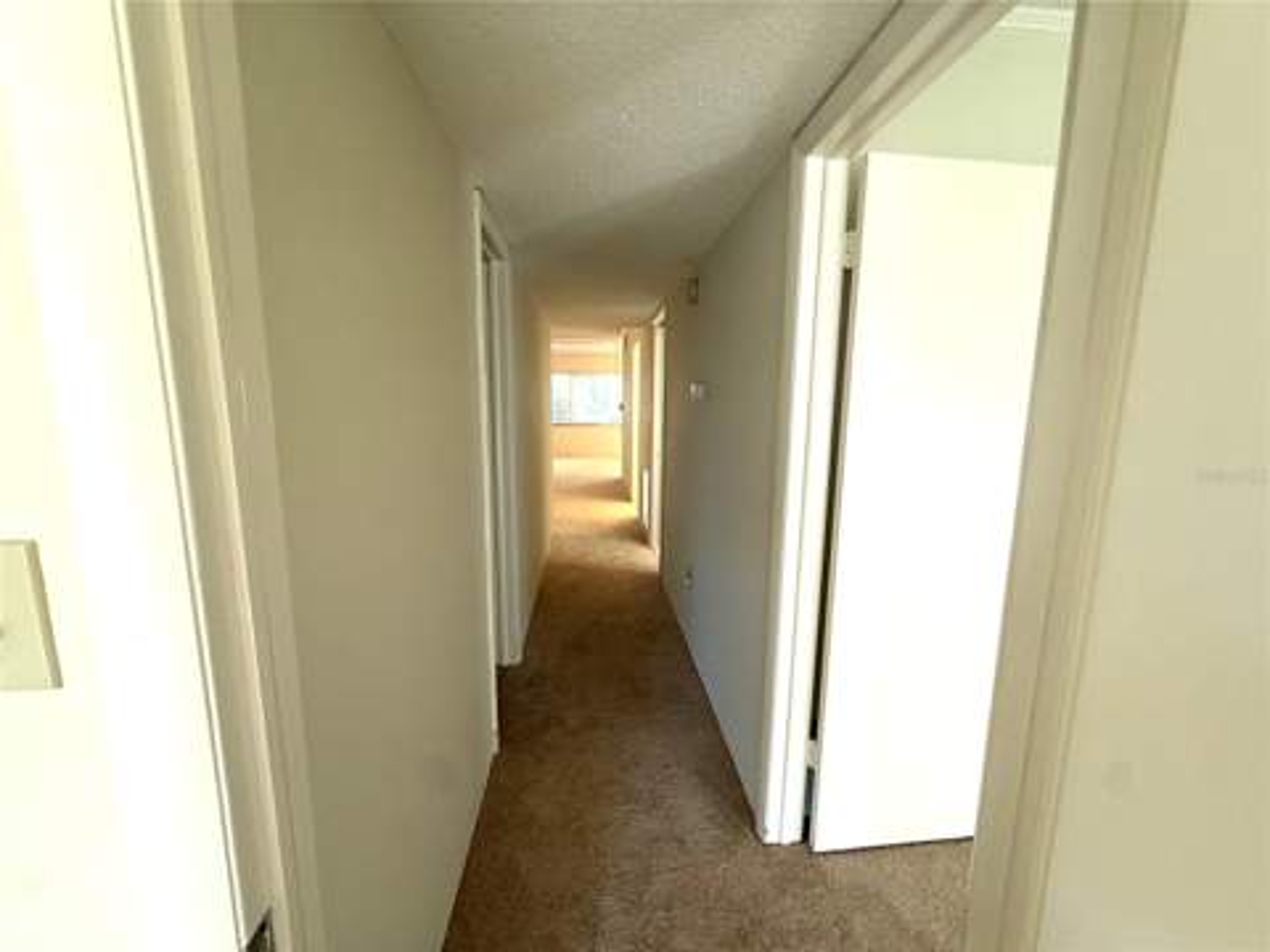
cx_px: 635
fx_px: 514
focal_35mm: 14
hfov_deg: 102.1
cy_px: 476
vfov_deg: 85.7
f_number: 2.2
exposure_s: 1/99
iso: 200
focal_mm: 2.22
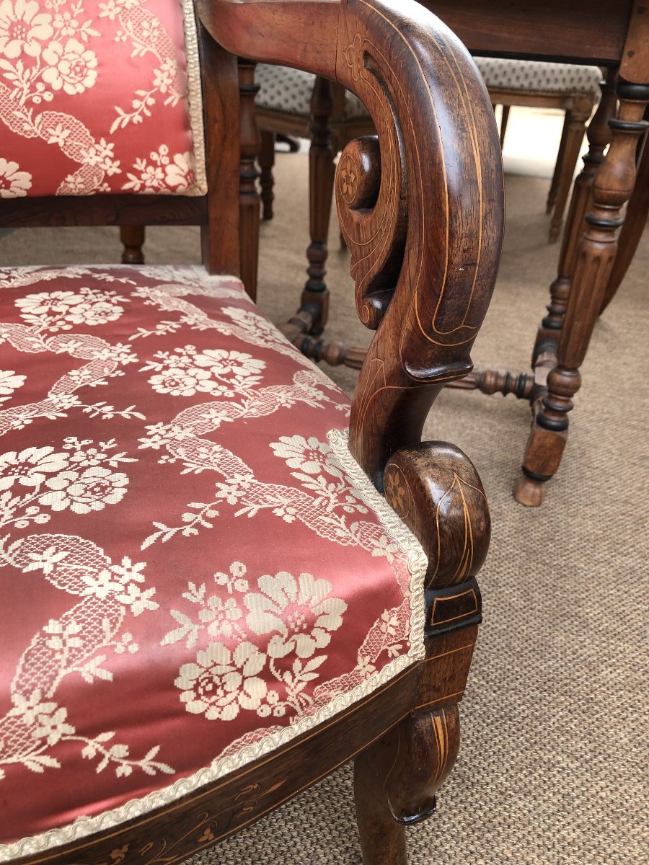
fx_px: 700
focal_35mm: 28
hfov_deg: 49.7
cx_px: 324
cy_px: 432
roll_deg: -1.0
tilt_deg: -30.9
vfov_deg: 63.4
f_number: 1.8
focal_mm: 3.99
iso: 20
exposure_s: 1/50
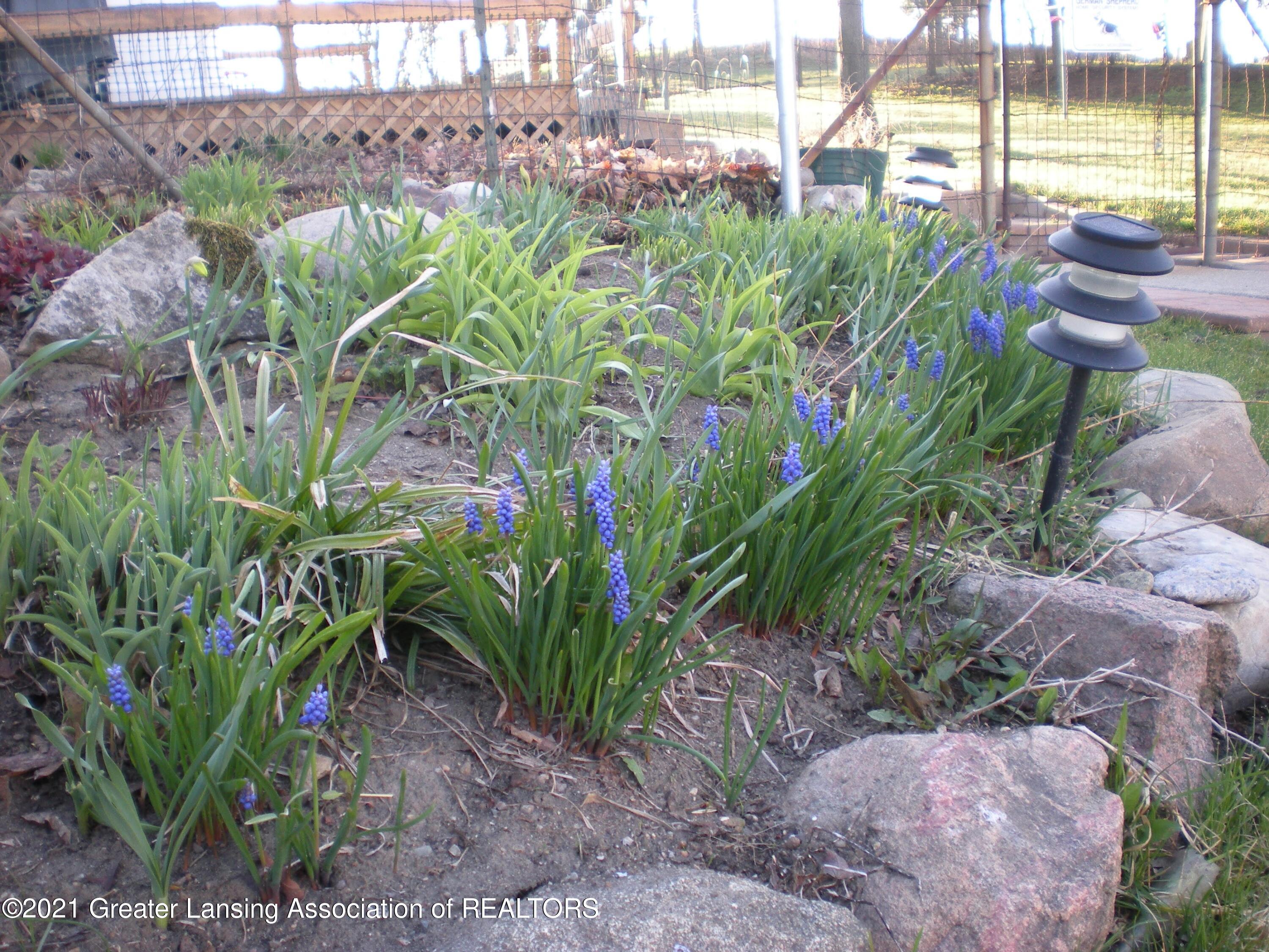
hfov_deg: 49.0
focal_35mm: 38
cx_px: 634
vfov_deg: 37.7
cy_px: 476
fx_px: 1393
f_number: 3.1
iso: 98
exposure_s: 1/55.3
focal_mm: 6.3
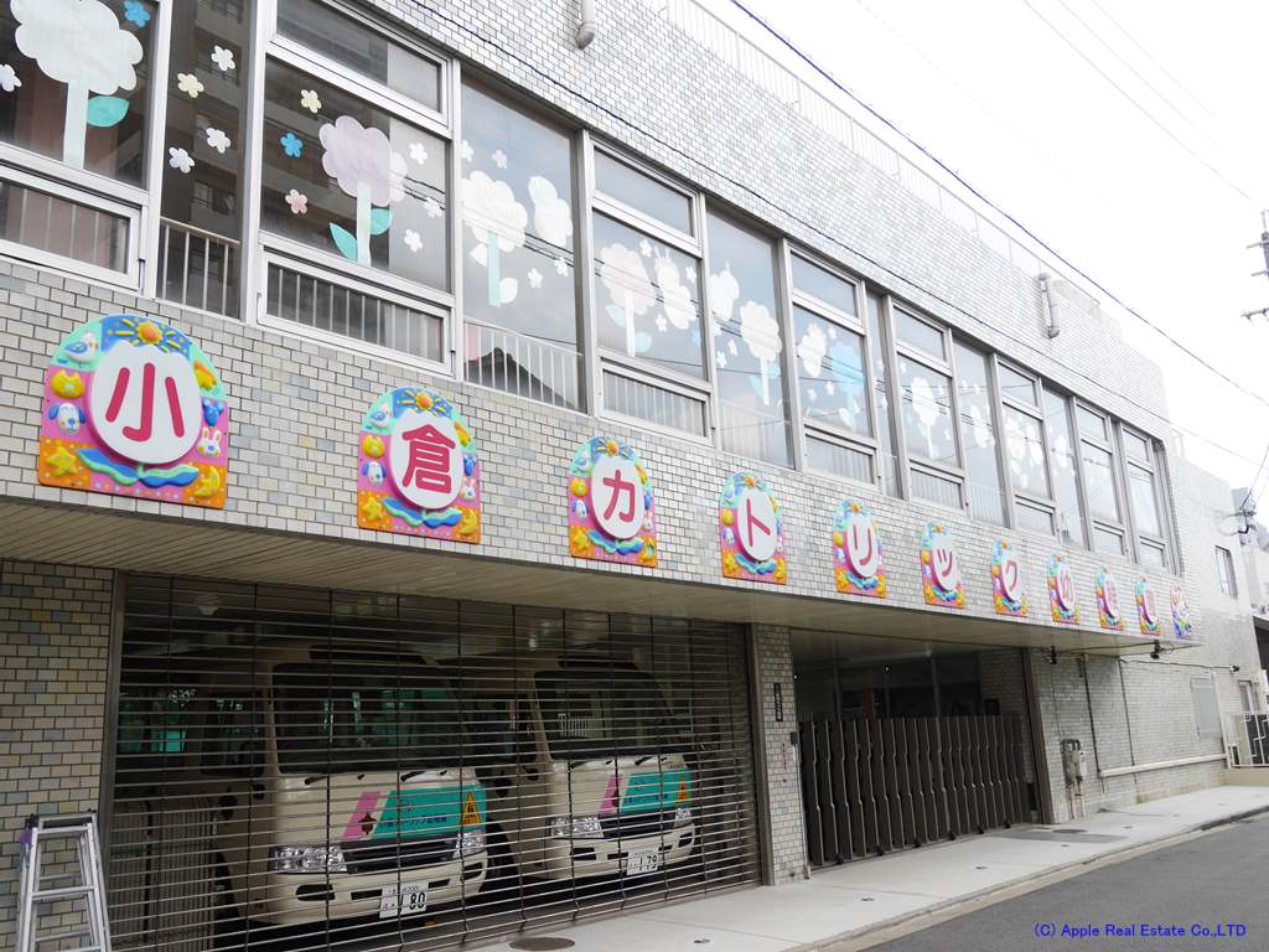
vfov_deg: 44.2
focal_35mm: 32
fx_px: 1173
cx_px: 634
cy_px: 476
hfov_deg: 56.8
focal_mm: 16
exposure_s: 1/200
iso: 200
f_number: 5
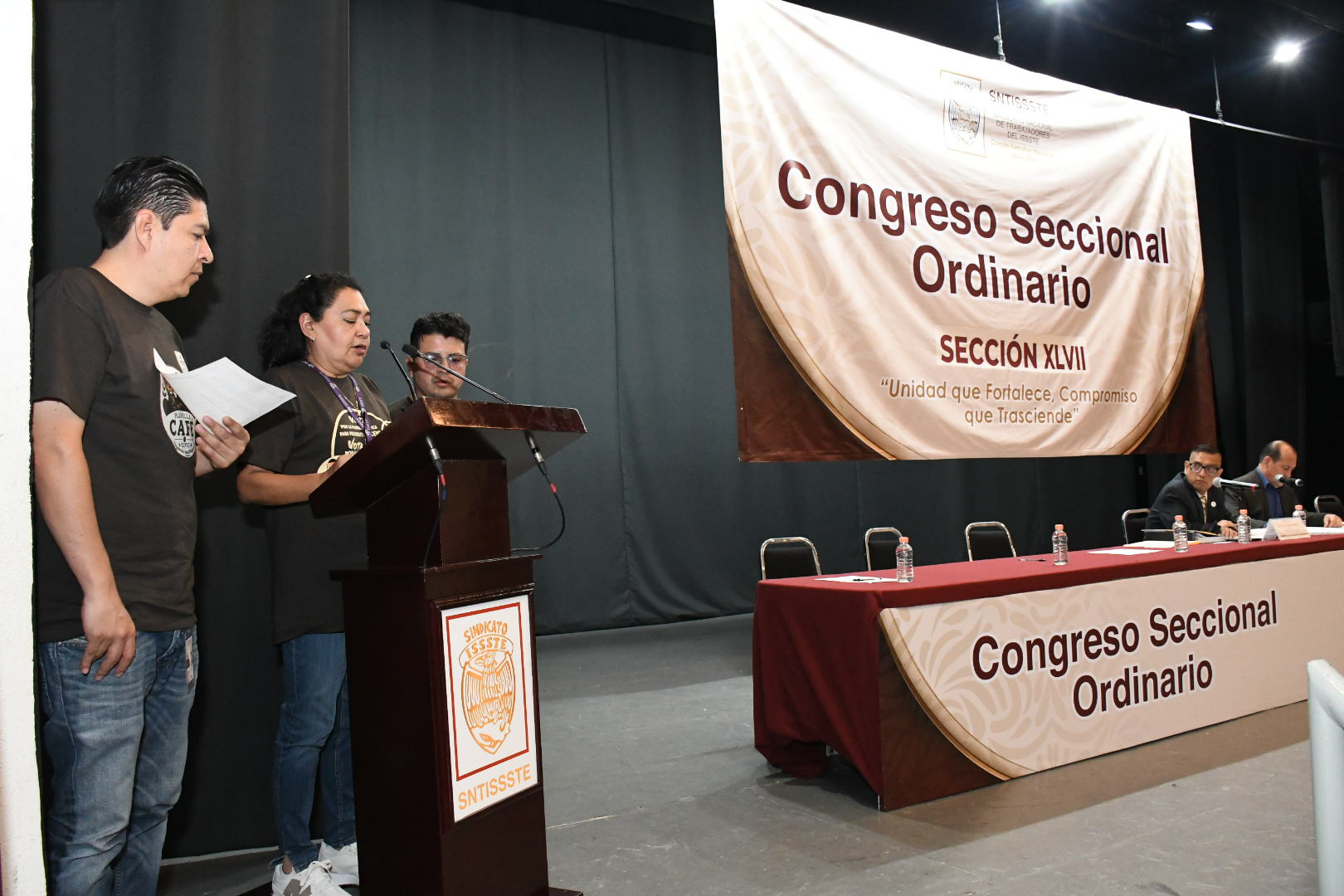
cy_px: 448
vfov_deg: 47.9
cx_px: 672
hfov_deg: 67.4
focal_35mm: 27
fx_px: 1008
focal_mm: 18
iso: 5000
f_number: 5.6
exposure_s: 1/100
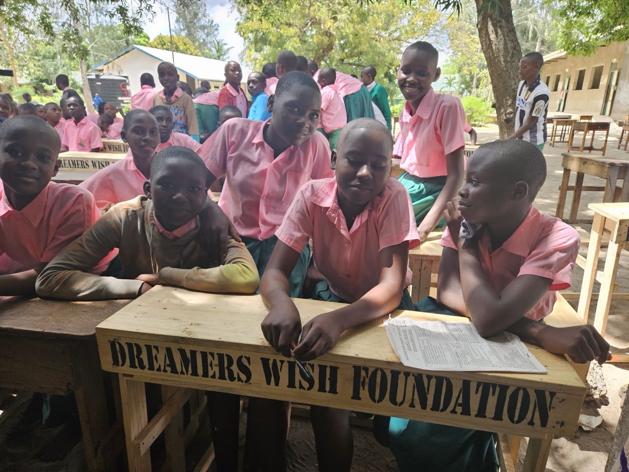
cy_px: 236
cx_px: 314
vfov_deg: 58.9
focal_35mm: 23
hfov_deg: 73.9
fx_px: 418
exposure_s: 1/207
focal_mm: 5.4
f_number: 1.8
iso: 80
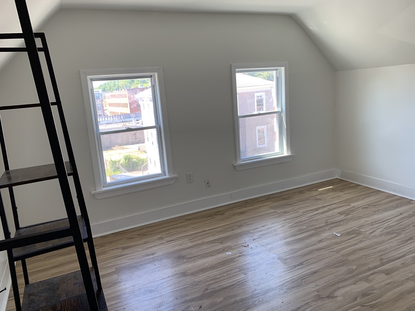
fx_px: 312
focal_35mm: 26
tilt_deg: -10.2
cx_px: 208
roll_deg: +4.6
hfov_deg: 67.3
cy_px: 156
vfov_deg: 53.1
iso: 64
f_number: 1.8
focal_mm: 4.25
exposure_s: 1/121
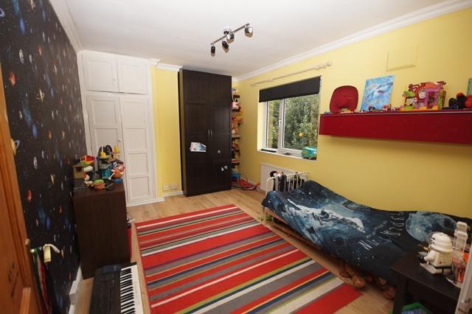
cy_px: 157
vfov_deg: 77.3
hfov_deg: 100.4
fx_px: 197
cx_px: 236
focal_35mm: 15
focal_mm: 10
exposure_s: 1/60
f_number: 5
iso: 800
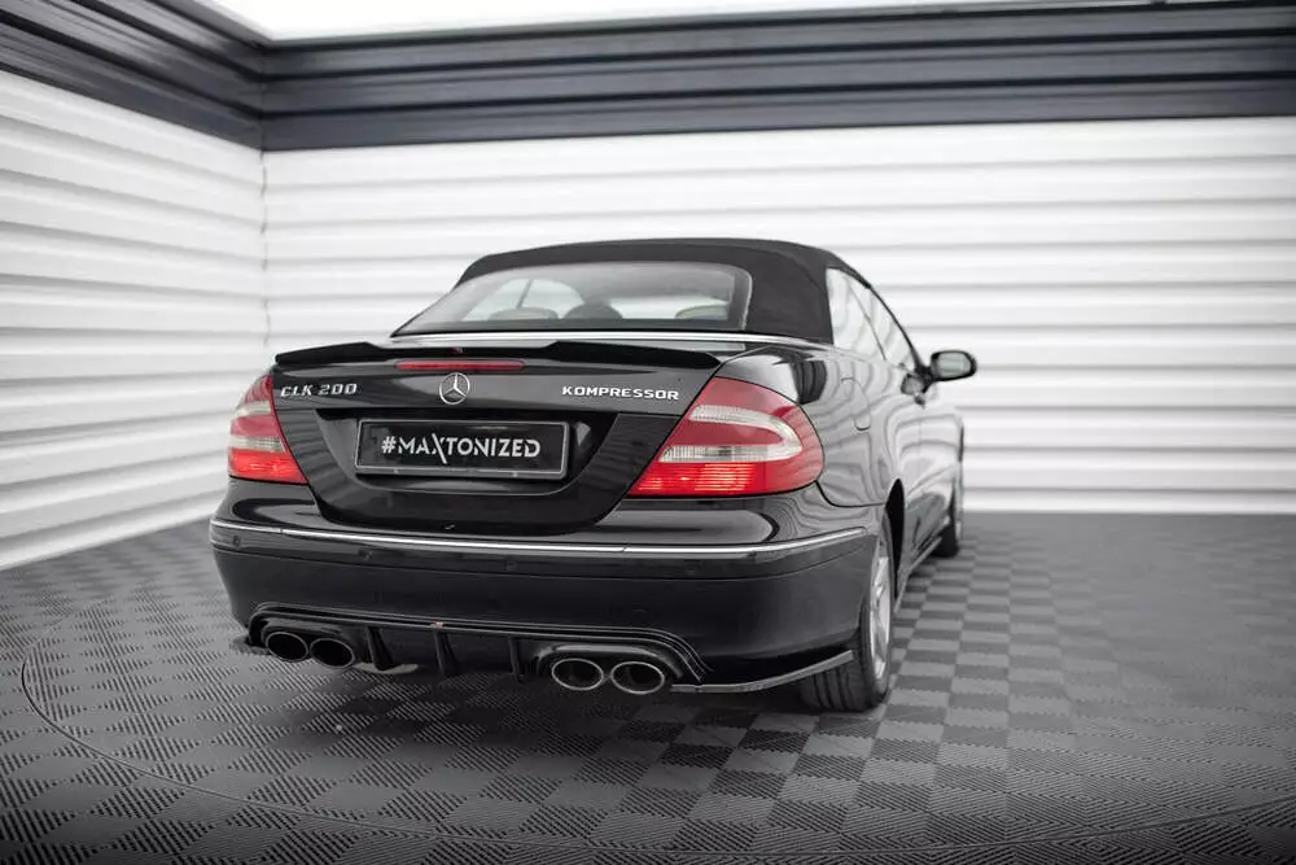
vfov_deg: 37.9
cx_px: 648
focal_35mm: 35
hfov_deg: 54.4
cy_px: 432
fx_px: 1260
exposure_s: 1/125
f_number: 2.5
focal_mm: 35
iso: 500
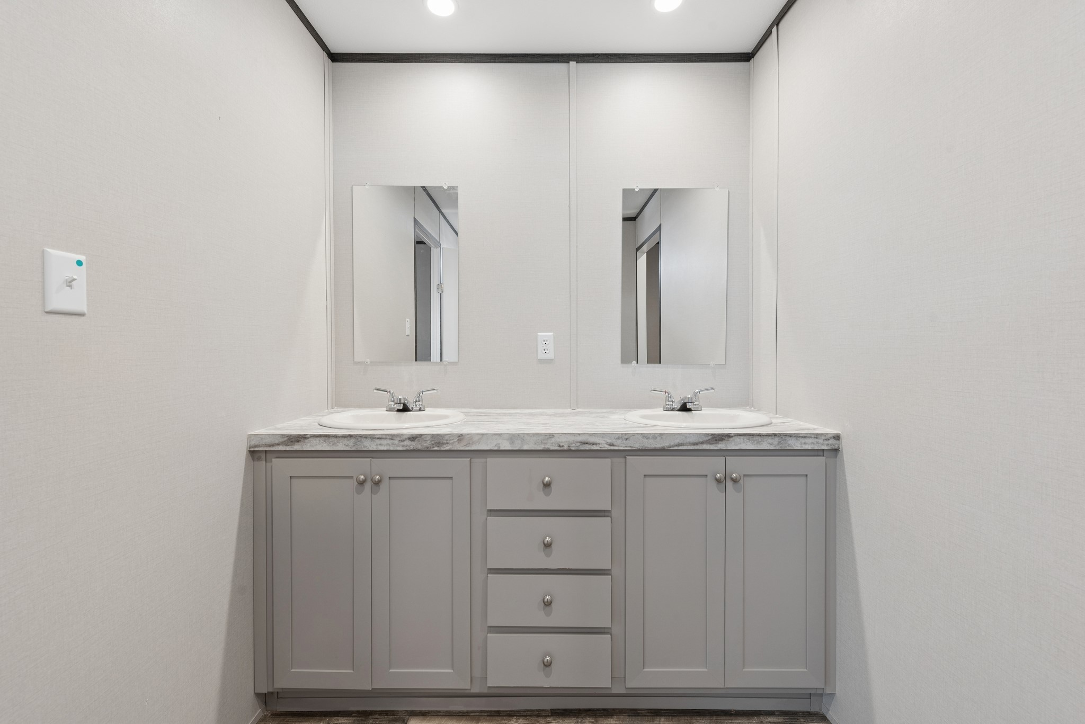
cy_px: 362
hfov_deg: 104.2
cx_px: 542
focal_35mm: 14
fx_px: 422
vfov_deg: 81.3
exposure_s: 1/13
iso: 400
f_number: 8
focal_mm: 14
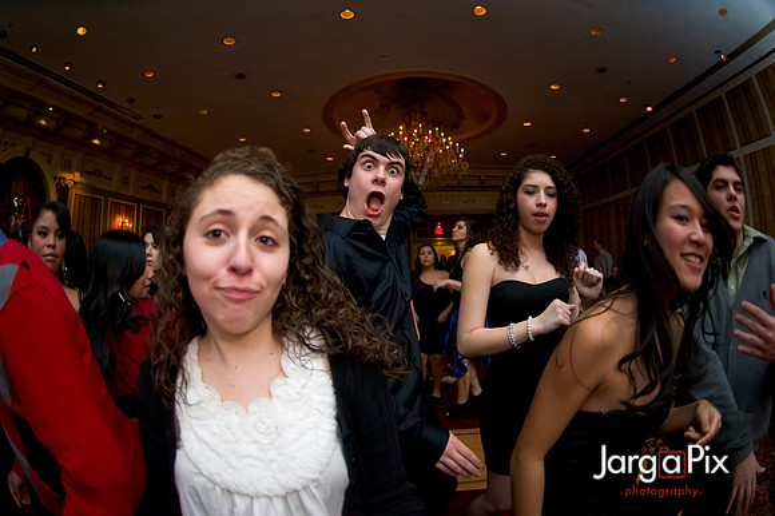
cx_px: 388
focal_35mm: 16
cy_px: 258
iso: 3200
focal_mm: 16
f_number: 3.2
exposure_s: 1/200
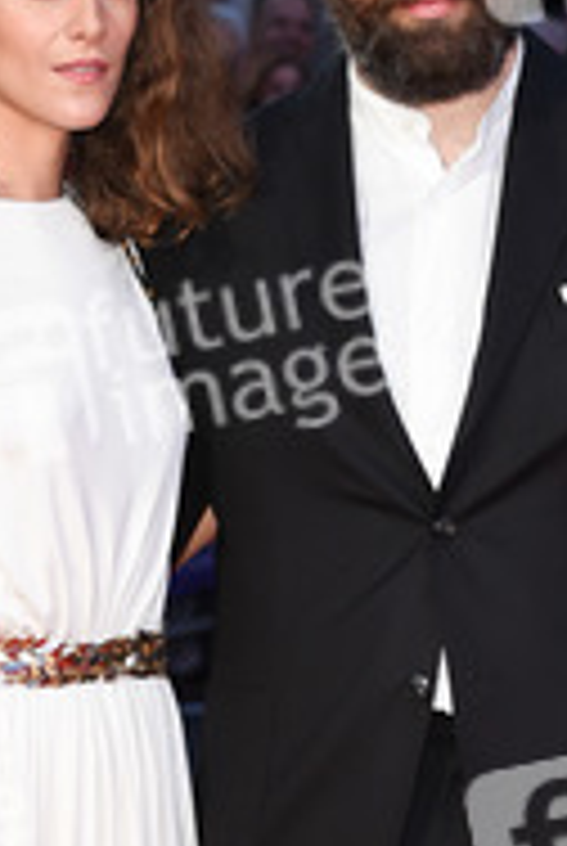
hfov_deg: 8.1
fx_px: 4001
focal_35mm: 170
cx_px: 290
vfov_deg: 12.0
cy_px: 594
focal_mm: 80
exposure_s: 1/250
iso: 800
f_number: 5.6
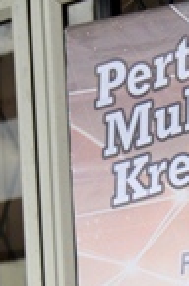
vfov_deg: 11.5
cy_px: 426
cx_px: 354
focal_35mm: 172
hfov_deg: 7.7
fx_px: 1361
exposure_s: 1/2000
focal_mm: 26
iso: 500
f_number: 3.2
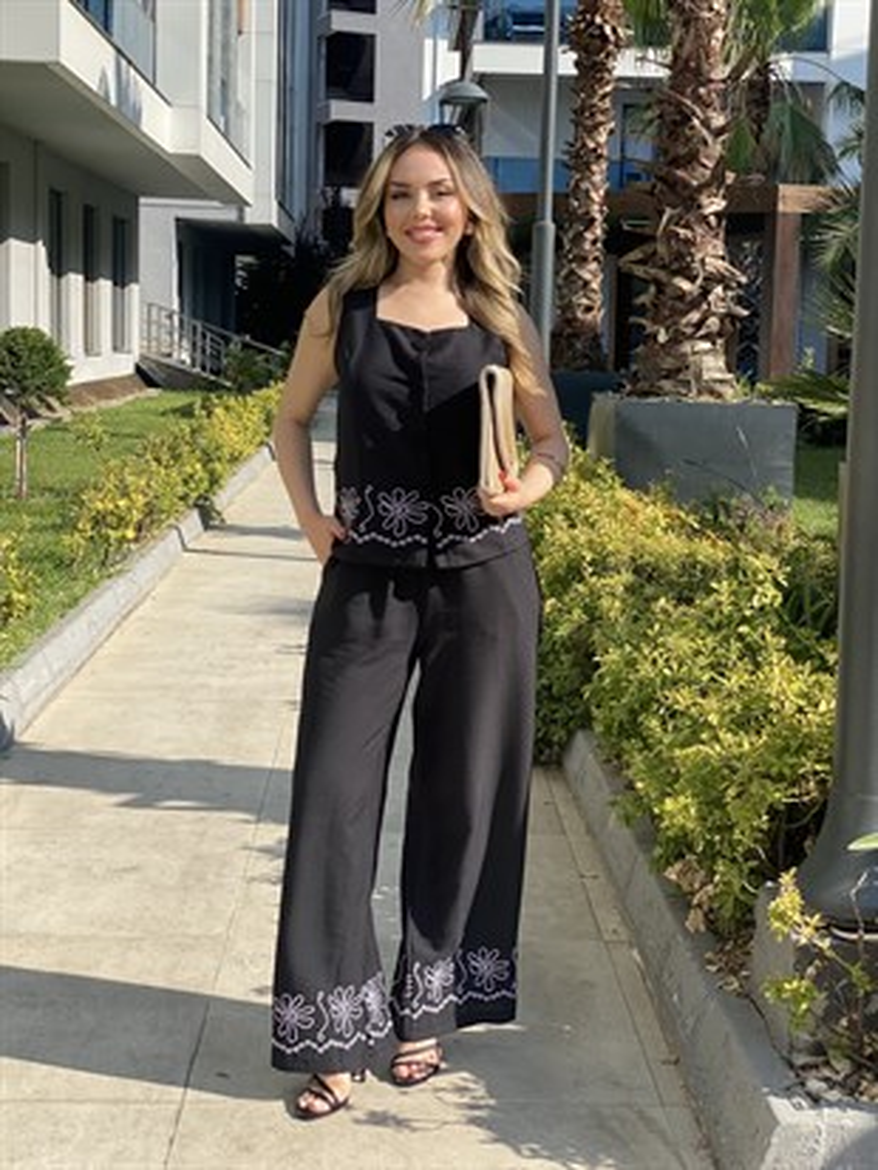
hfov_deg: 28.0
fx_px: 1758
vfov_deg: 36.8
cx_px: 439
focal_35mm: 52
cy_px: 585
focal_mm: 6
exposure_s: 1/1065
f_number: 2
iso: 20
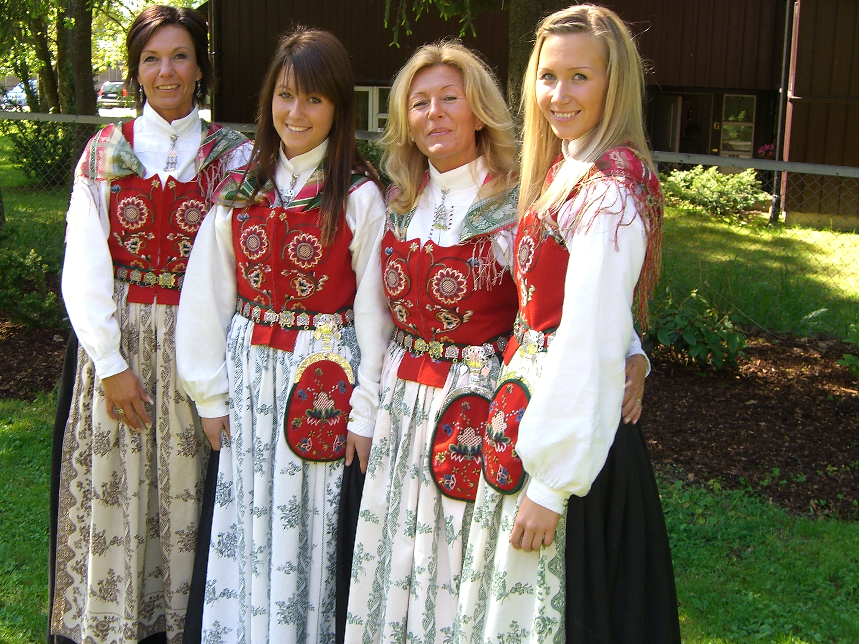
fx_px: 1216
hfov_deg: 38.8
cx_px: 358
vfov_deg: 29.7
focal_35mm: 49
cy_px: 333
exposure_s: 1/80
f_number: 4
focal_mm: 7.9
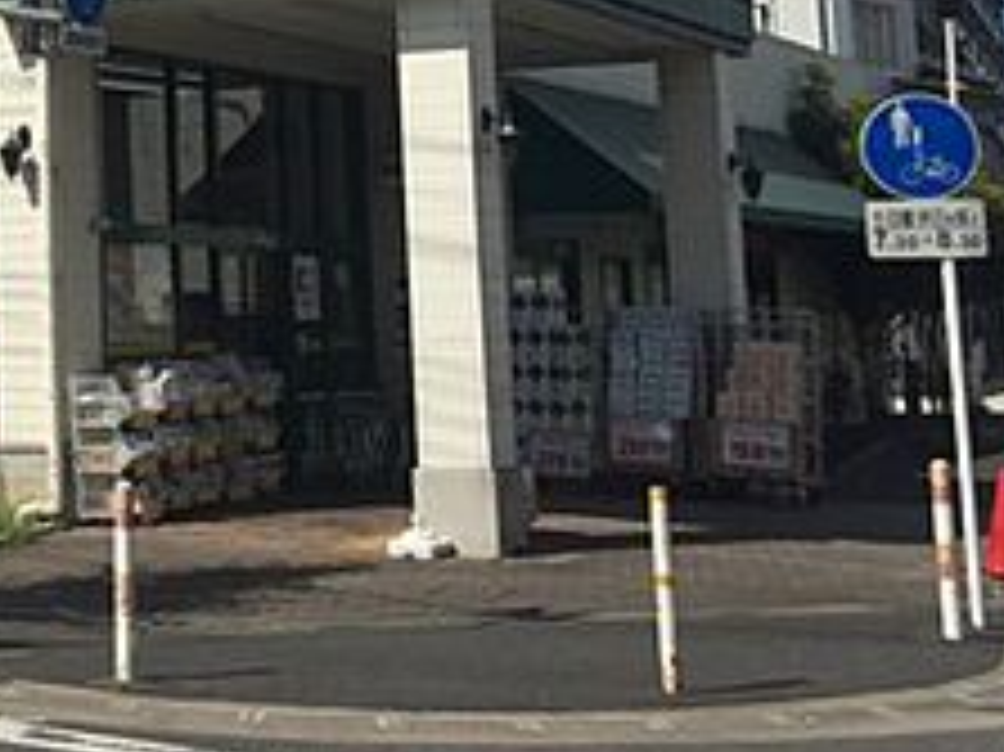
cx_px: -257
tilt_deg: +8.0
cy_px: -9
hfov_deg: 22.7
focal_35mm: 78
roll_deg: -0.9
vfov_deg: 18.4
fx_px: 2261
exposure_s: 1/4405
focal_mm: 4.15
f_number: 2.2
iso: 32
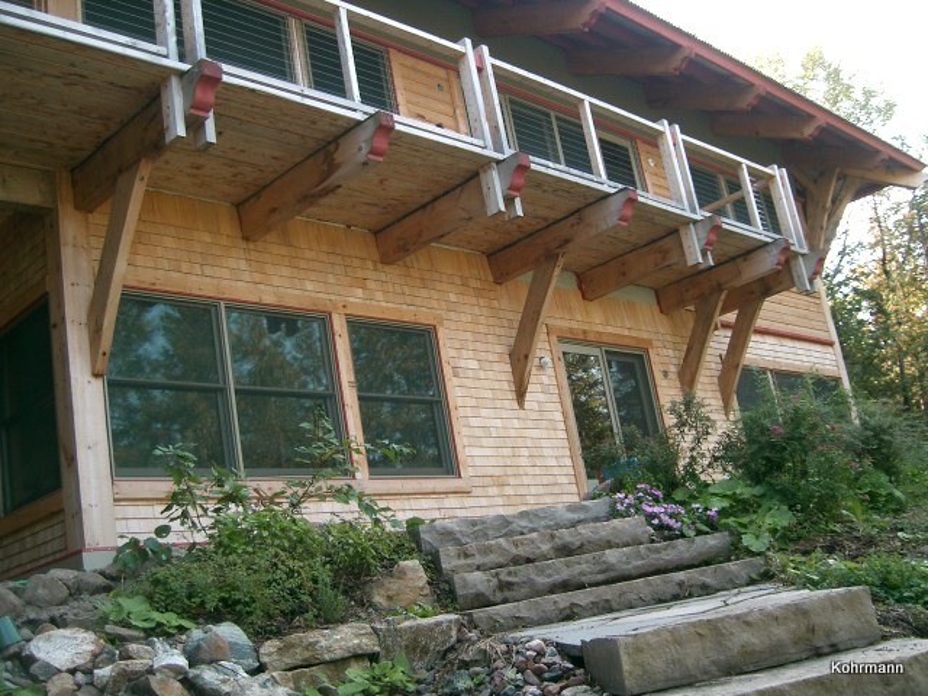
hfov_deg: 47.9
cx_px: 464
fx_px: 1046
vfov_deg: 36.8
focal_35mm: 39
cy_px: 348
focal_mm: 8
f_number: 2.8
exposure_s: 1/200
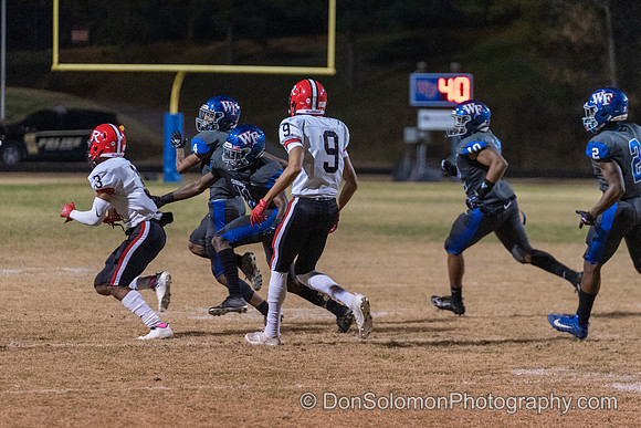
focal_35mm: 216
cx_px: 311
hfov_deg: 9.5
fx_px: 3848
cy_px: 168
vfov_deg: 6.4
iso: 6400
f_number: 2.8
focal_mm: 151
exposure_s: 1/800
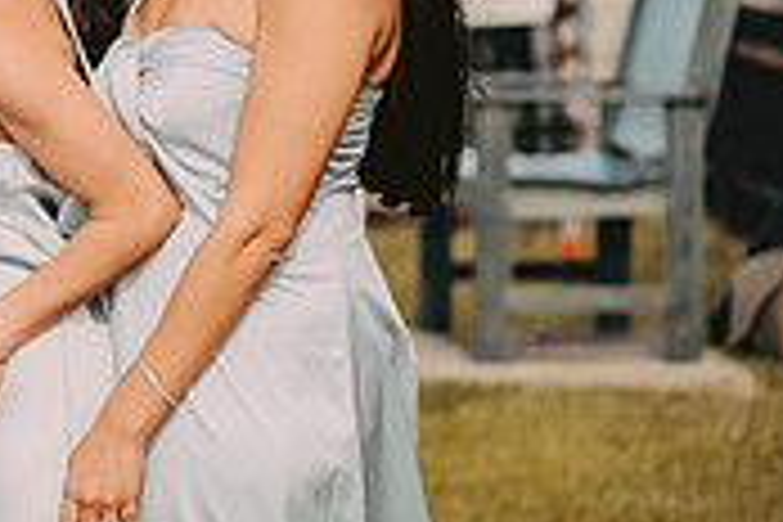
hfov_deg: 6.4
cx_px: -508
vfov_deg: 4.3
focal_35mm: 317
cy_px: -38
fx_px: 6894
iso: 500
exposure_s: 1/4000
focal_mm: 95
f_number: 2.8
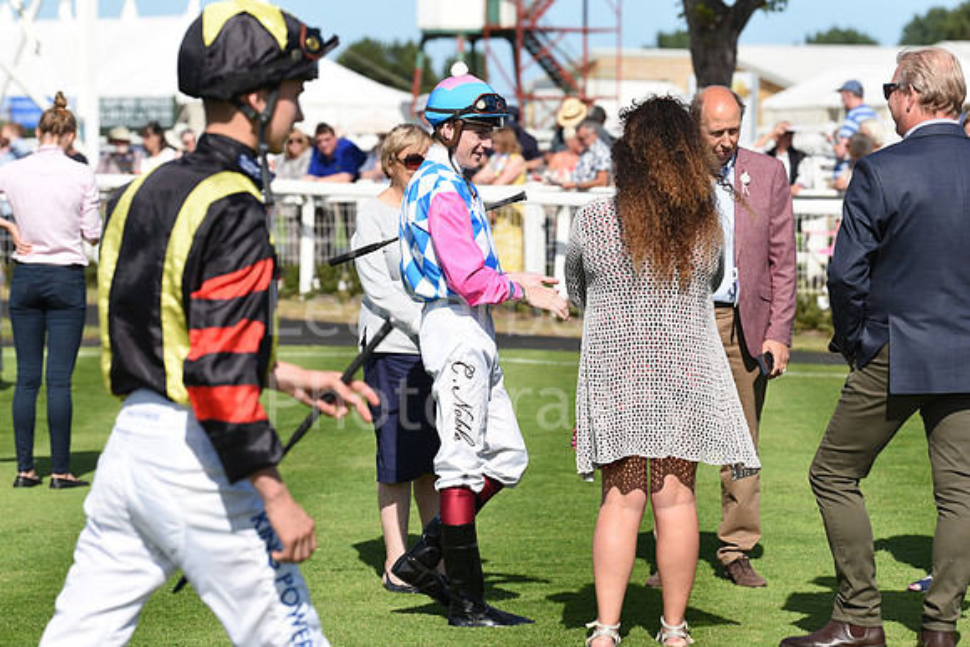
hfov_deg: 14.7
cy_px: 324
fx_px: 3773
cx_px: 485
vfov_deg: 9.8
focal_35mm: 140
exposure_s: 1/2500
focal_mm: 140
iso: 400
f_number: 5.6
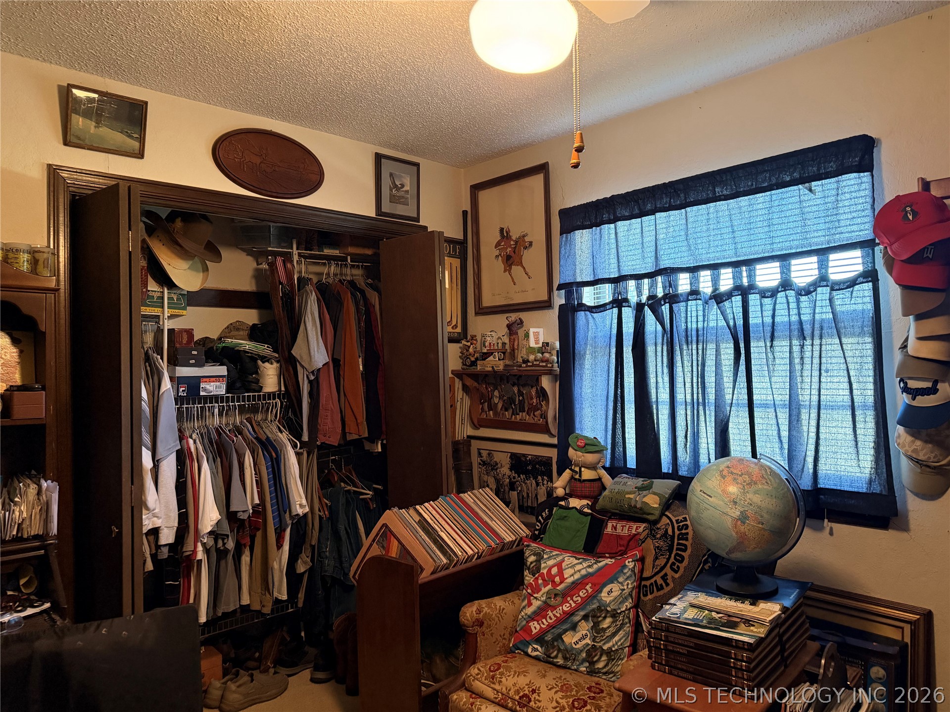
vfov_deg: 56.8
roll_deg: +0.7
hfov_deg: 71.6
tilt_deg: +0.3
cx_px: 475
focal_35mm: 24
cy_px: 356
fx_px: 659
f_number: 1.78
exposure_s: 1/60
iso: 800
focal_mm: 6.76
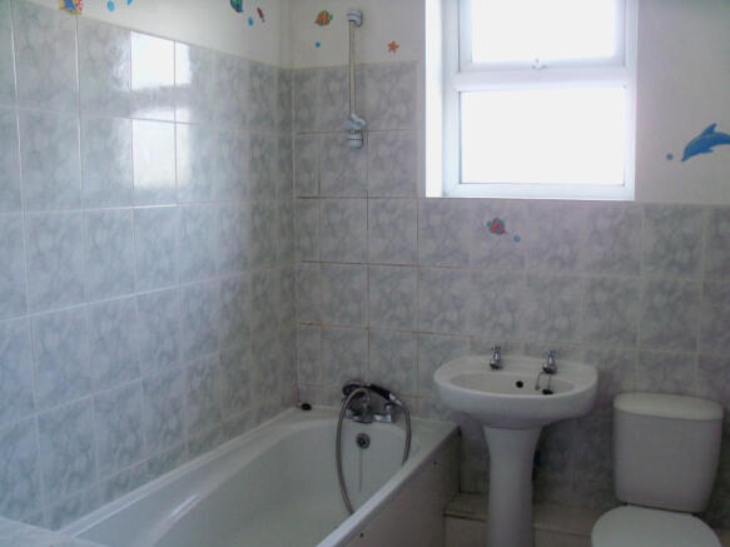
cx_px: 365
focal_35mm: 35
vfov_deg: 40.7
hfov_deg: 52.6
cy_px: 274
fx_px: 738
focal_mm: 6.3
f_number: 3
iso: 250
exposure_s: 1/30
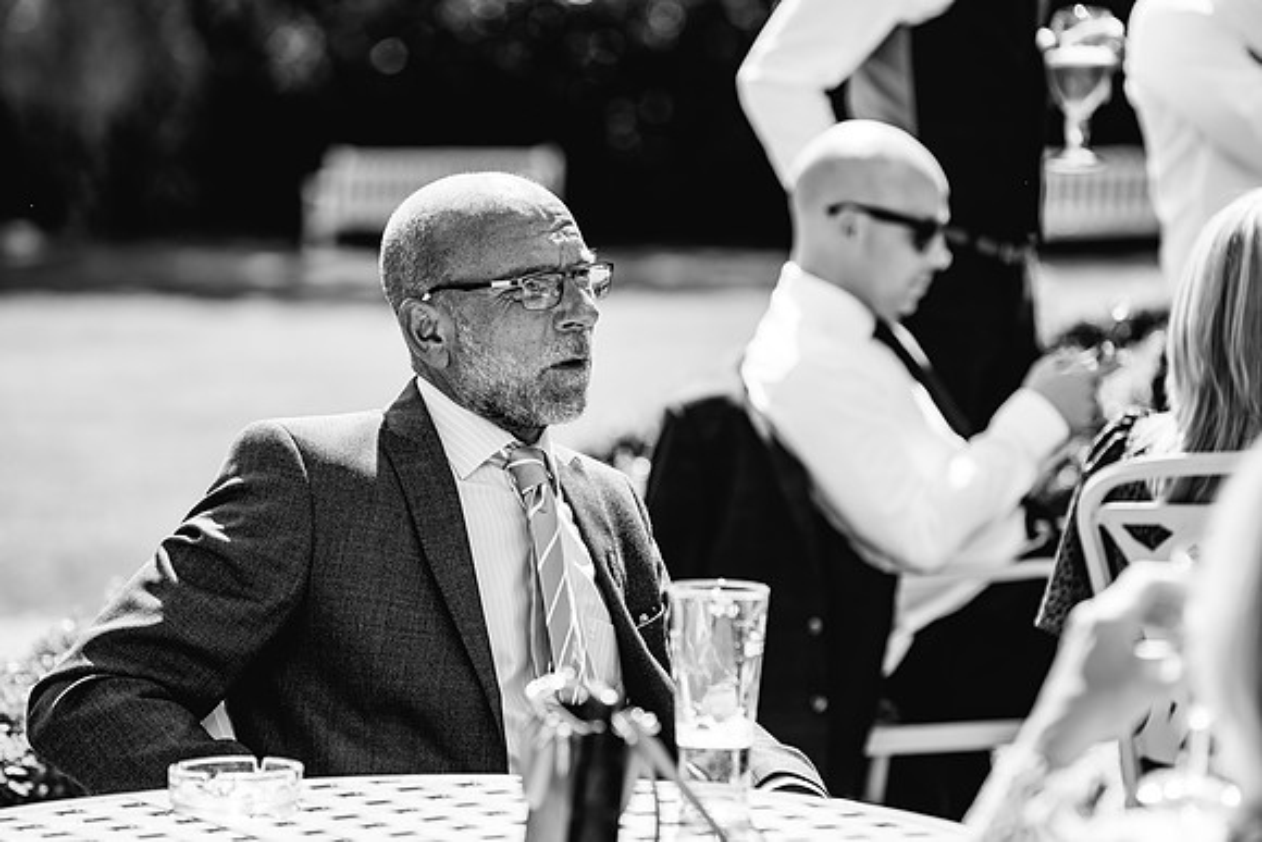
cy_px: 421
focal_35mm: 180
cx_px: 631
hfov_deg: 11.4
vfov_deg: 7.6
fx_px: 6311
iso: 125
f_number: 4.5
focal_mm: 180
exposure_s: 1/500
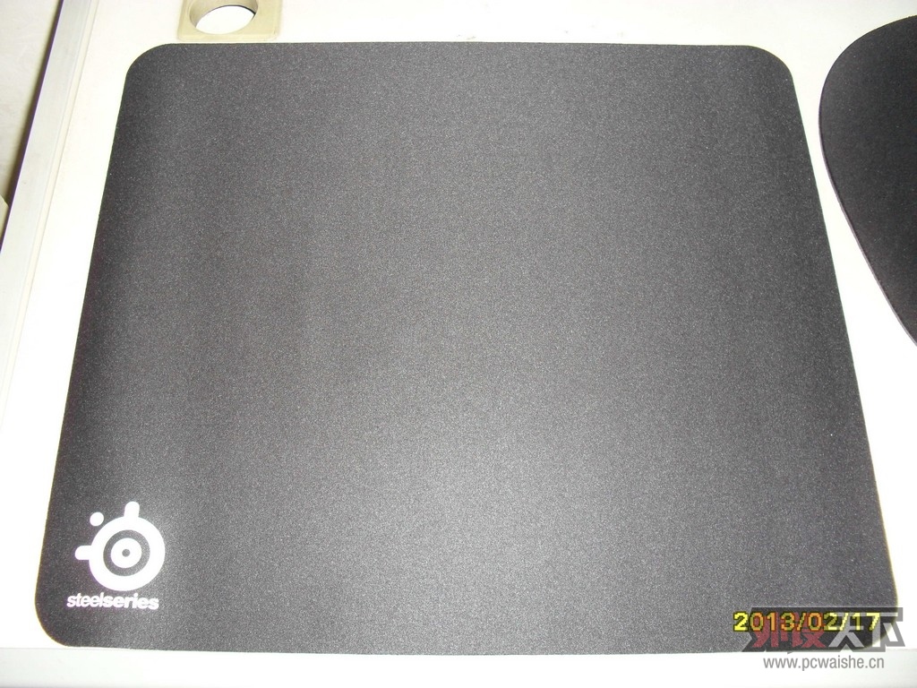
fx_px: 927
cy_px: 344
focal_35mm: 35
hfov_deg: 52.6
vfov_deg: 40.7
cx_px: 458
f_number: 3.2
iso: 200
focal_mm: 6.3
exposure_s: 1/45
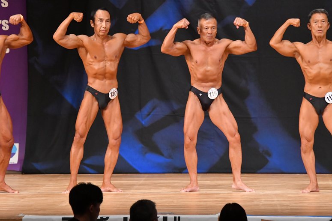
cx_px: 166
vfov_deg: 4.8
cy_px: 110
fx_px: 2627
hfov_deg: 7.2
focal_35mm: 285
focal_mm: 190
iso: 6400
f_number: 5.6
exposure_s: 1/400
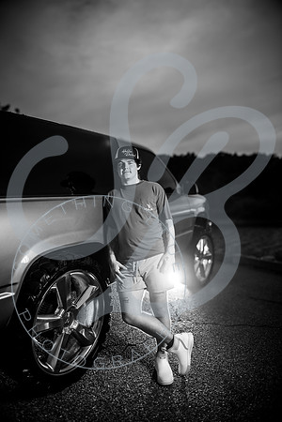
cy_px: 211
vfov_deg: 73.7
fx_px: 282
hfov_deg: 53.1
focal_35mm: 24
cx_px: 141
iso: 100
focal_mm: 24
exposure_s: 1/250
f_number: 2.8
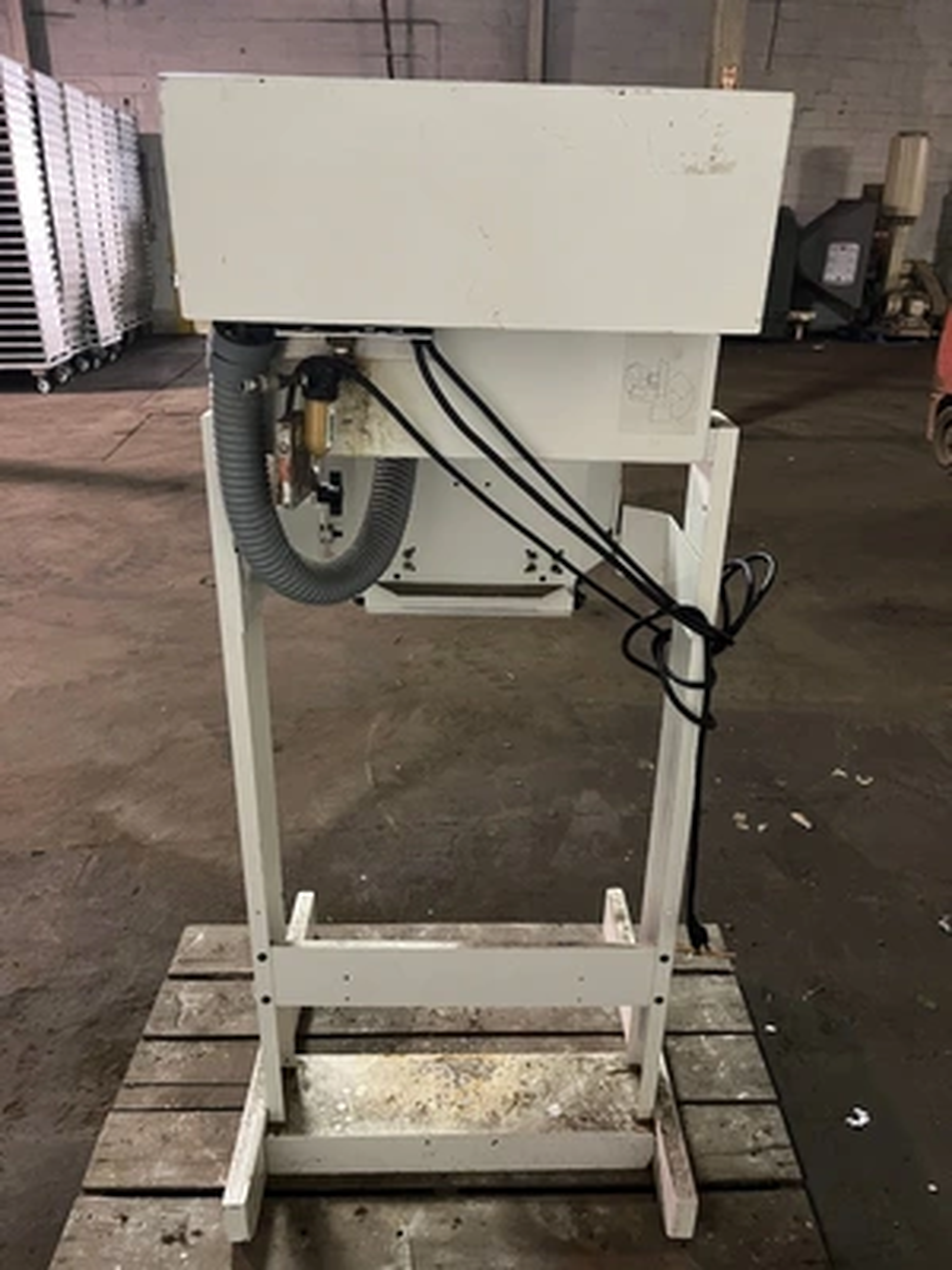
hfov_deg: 53.1
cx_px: 476
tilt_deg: -24.8
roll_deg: +0.1
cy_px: 635
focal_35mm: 26
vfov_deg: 67.3
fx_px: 953
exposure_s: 1/30
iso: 640
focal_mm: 5.1
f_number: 1.6
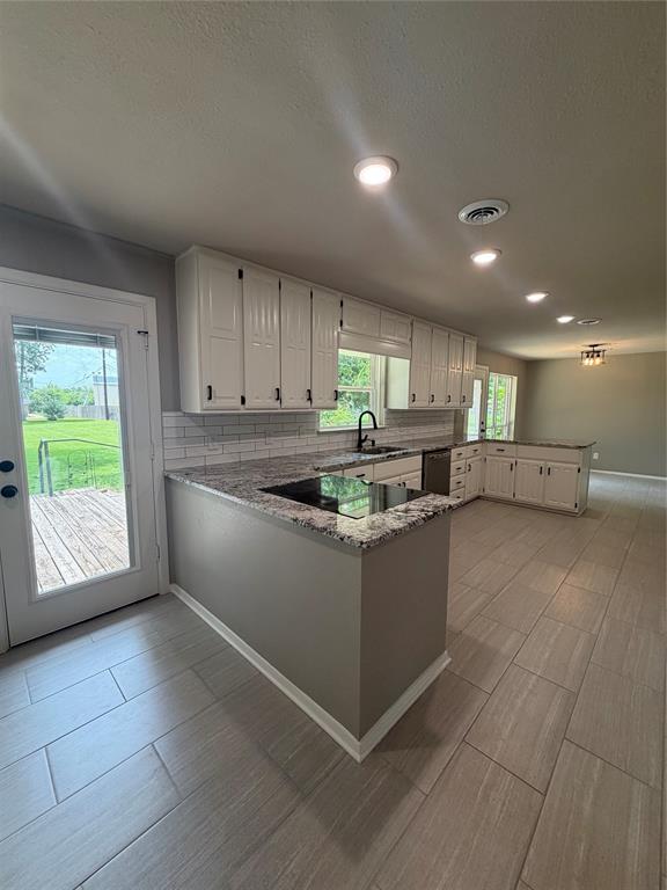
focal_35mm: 14
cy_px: 445
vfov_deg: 102.1
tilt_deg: -6.1
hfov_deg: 85.7
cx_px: 334
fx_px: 360
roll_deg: -1.6
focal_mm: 2.22
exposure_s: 1/120
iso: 125
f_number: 2.2
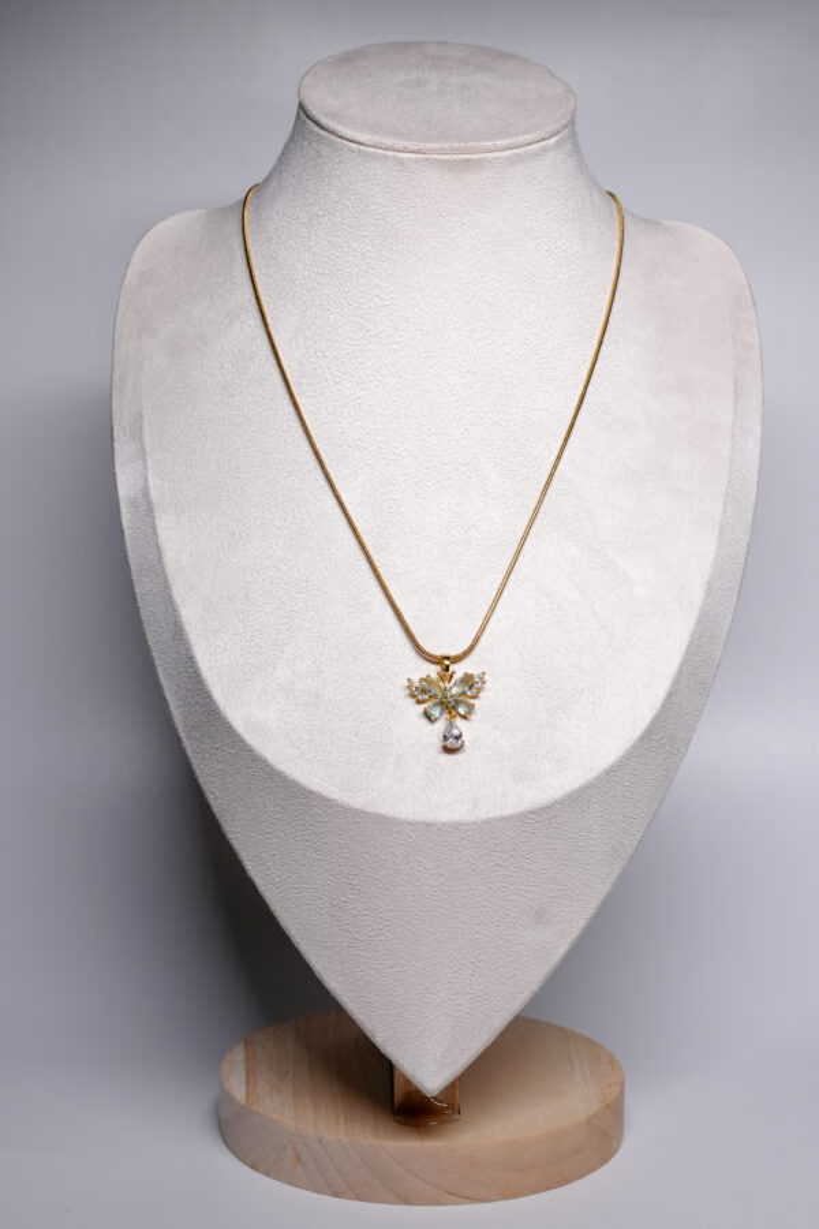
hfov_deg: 26.0
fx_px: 1774
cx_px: 410
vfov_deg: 38.2
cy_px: 614
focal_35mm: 52
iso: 800
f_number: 7.1
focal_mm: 35
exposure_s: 1/320
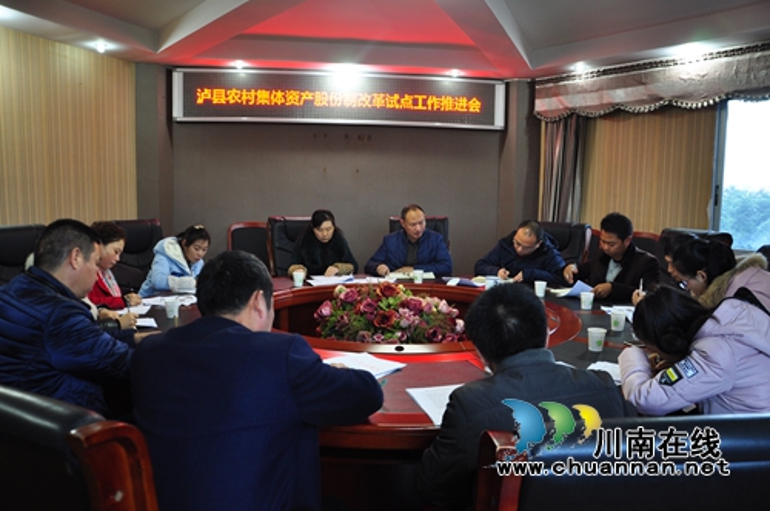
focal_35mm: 27
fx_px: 577
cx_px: 385
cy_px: 256
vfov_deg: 47.8
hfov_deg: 67.4
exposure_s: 1/30
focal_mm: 18
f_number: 3.5
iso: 360
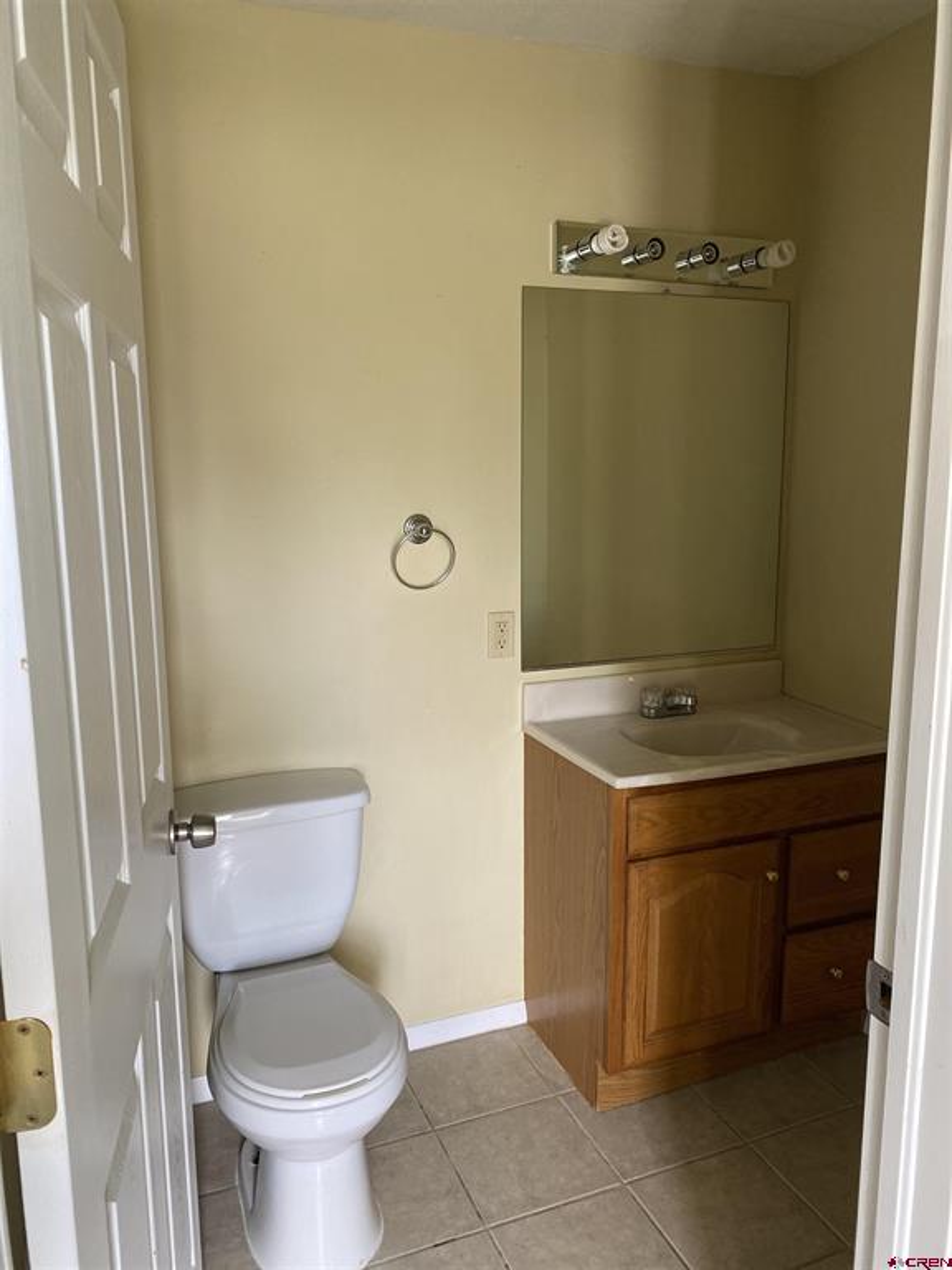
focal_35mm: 26
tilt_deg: -9.1
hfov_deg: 53.1
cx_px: 476
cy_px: 635
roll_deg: -0.3
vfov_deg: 67.3
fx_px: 953
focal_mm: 4.25
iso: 160
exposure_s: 1/60
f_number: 1.8
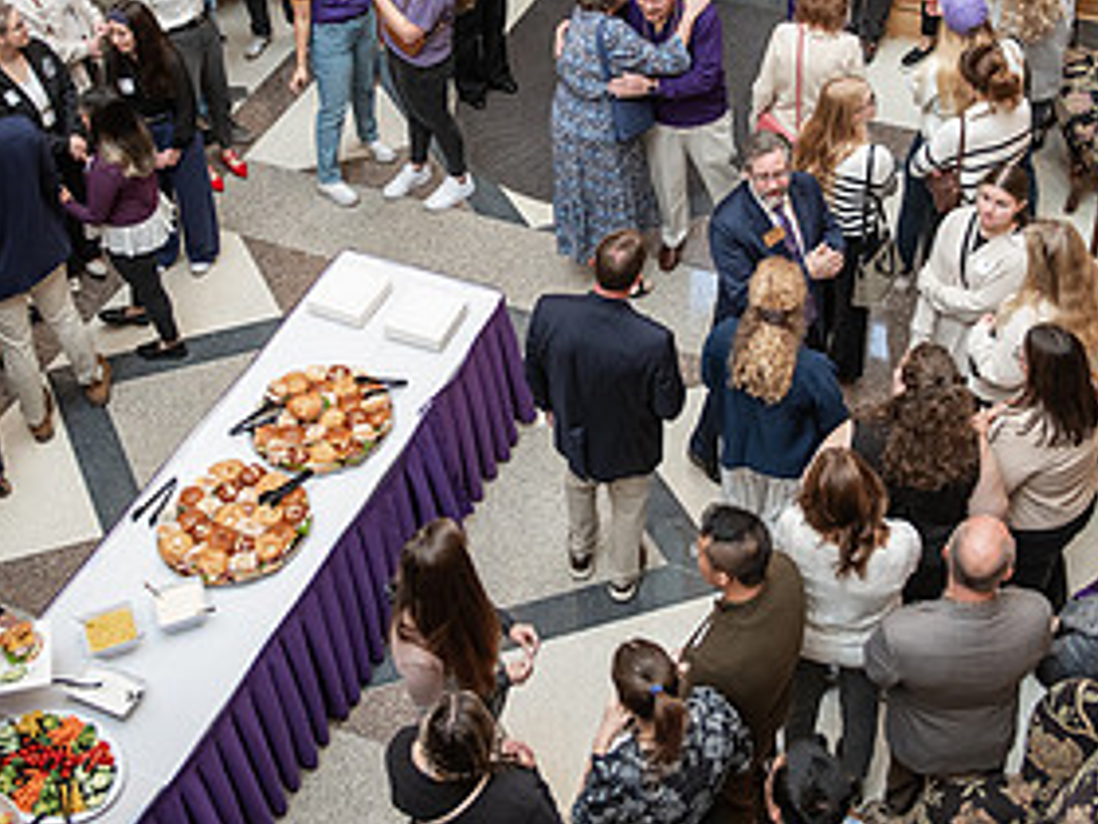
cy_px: 212
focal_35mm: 54
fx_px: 1713
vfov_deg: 26.7
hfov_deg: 35.5
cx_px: 576
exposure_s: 1/200
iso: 1250
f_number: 3.2
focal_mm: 35
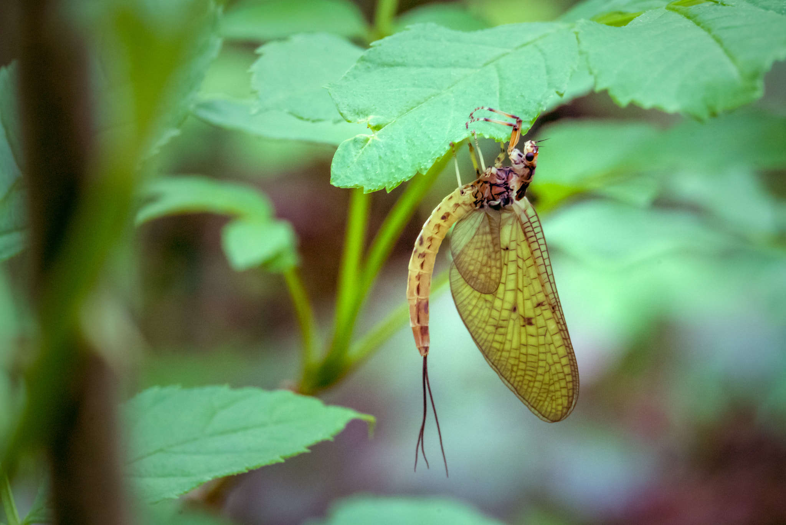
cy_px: 262
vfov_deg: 13.7
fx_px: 2183
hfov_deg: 20.4
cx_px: 393
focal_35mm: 100
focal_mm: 100
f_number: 14
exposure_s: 1/25
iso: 3200
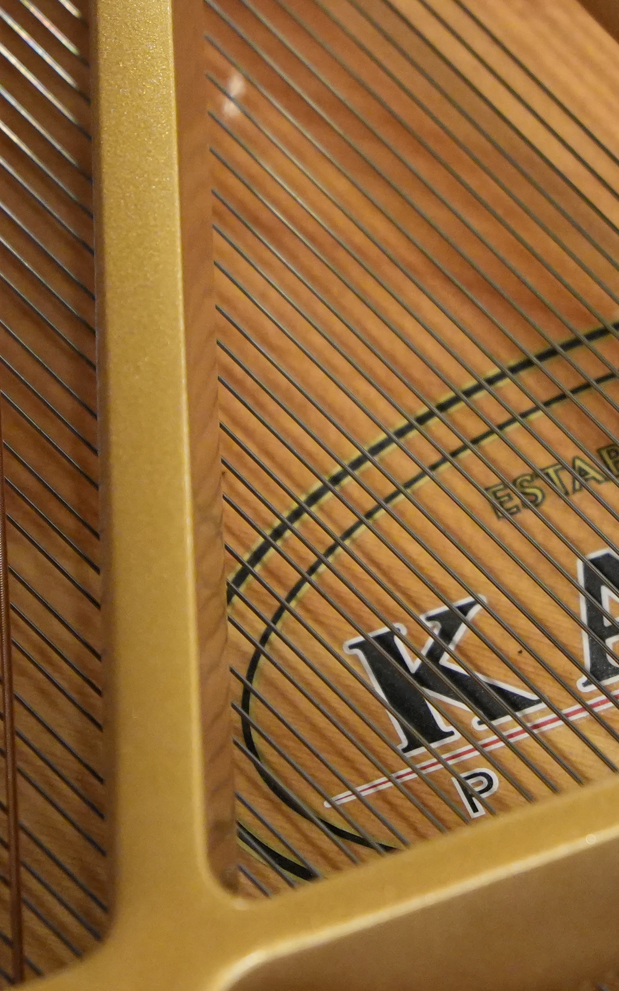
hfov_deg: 7.4
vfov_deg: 11.8
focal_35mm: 177
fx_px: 4777
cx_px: 475
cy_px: 322
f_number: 2.8
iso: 2500
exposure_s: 1/160
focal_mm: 42
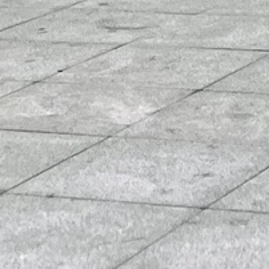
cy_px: -704
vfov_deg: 6.6
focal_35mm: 227
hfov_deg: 7.6
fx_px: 1996
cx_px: 322
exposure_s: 1/121
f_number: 1.6
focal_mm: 5.1
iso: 100
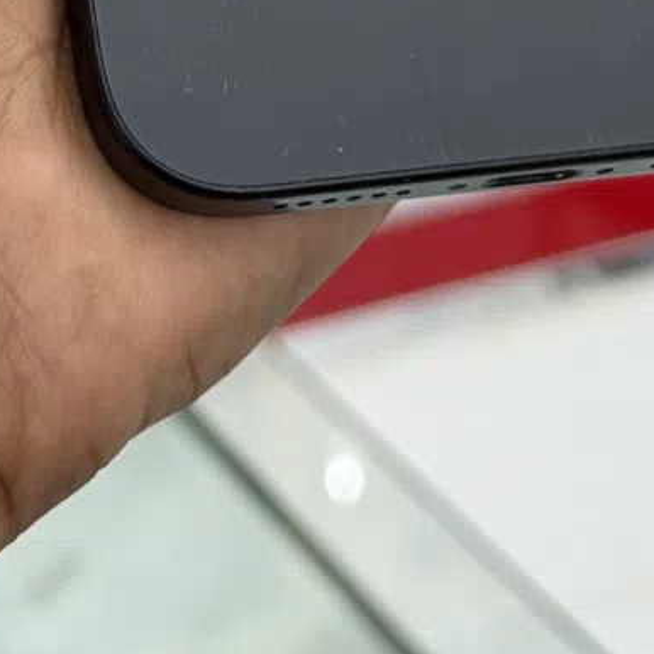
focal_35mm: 150
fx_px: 3206
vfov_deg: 11.0
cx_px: 274
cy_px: -450
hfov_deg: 11.6
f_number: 1.78
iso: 64
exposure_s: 1/273
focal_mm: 6.76
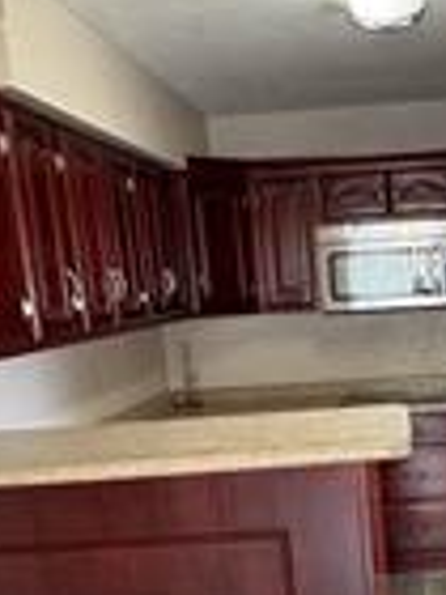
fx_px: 825
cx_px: 391
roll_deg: +2.6
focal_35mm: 48
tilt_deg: -9.9
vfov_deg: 38.6
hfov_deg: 29.2
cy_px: 450
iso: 500
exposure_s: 1/60
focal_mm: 2.22
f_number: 2.2
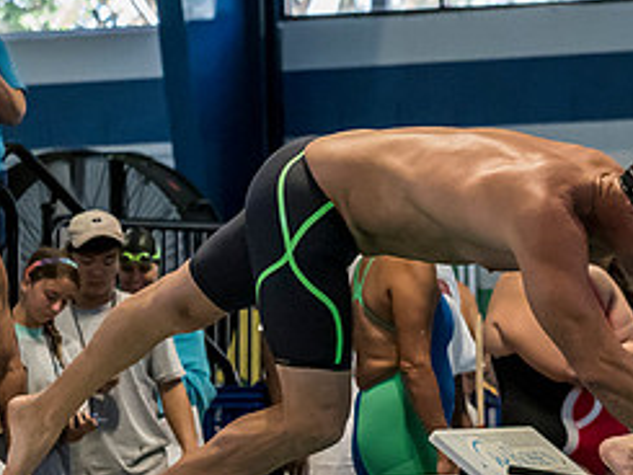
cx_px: 605
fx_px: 5800
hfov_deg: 6.2
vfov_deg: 4.7
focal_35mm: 317
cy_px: 396
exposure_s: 1/1000
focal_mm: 67
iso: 3200
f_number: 2.8
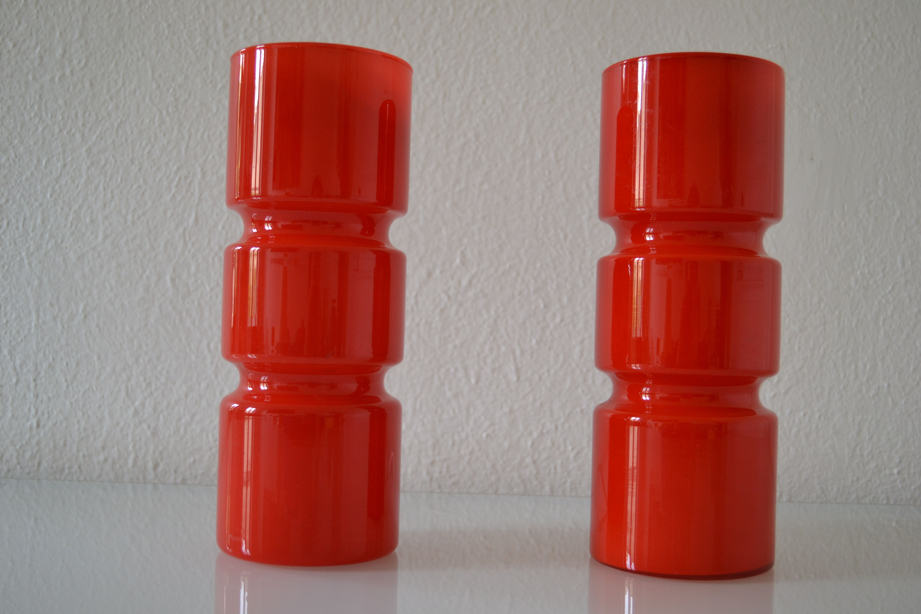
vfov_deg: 34.2
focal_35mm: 39
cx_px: 460
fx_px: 998
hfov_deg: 49.6
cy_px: 307
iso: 500
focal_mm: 26
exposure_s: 1/15
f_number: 4.2
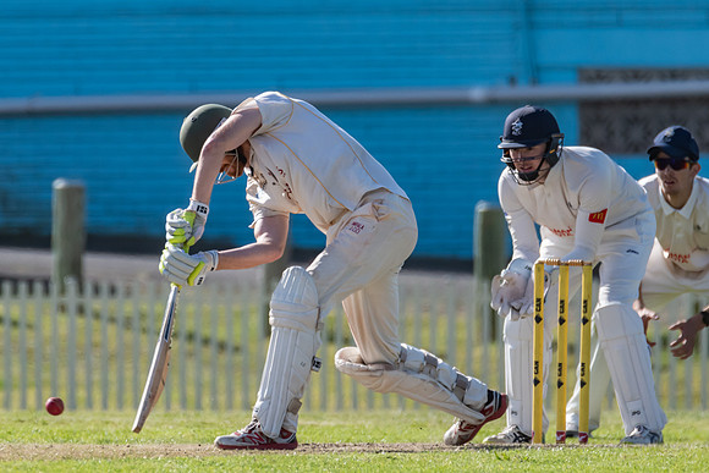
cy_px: 178
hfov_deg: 1.8
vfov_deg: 1.2
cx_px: 266
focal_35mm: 1134
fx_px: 22328
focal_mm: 600
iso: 640
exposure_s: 1/2000
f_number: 7.1
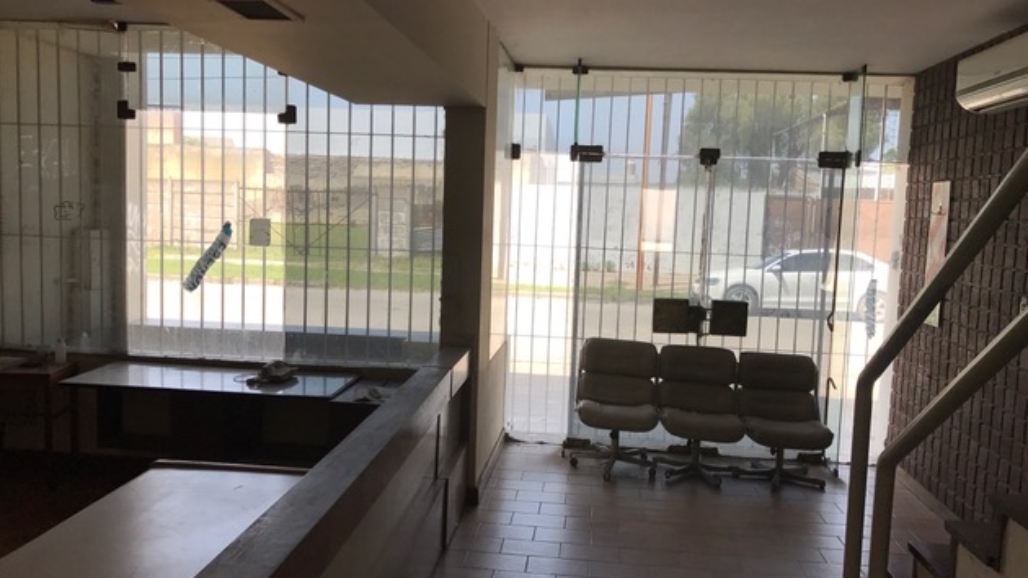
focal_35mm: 31
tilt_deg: -5.4
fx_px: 845
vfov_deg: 37.7
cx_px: 519
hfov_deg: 62.6
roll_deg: -1.5
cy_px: 299
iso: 20
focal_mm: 3.99
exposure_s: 1/501
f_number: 1.8
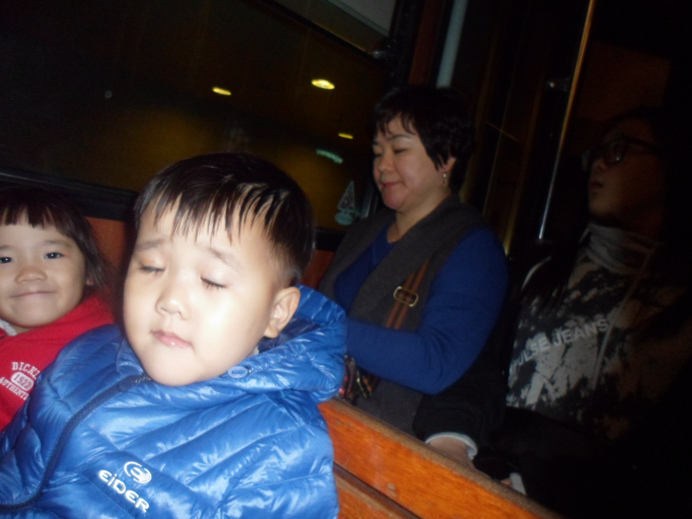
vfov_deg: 53.1
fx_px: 520
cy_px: 260
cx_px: 346
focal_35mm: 26
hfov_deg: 67.3
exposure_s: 1/15
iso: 320
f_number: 9.4
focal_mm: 4.9
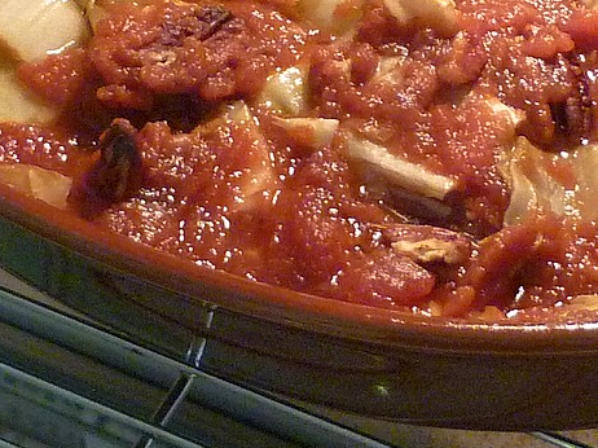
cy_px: -27
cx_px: 327
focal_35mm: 142
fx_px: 2452
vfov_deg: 10.3
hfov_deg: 13.9
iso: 400
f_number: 2.9
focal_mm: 5.9
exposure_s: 1/25
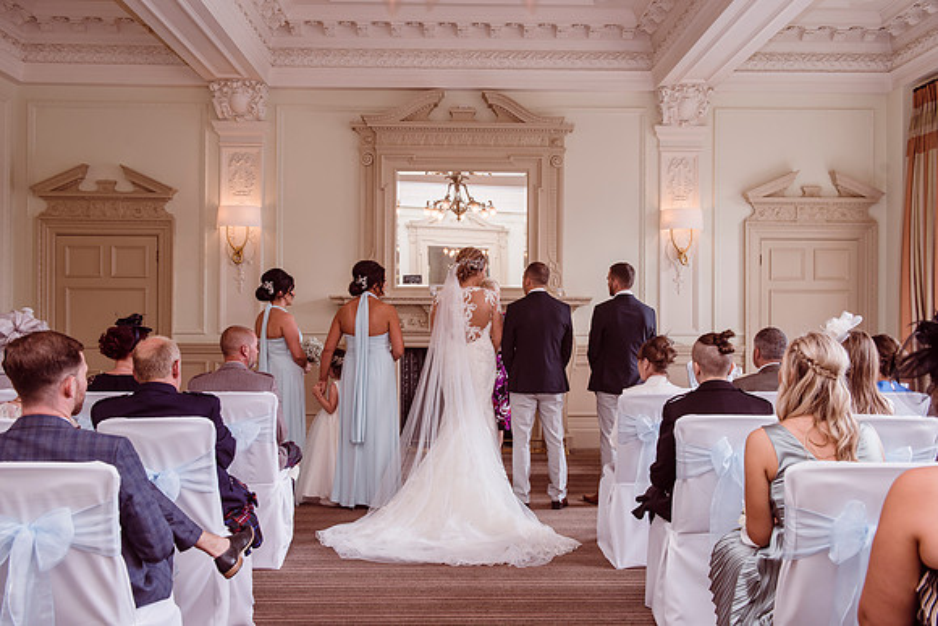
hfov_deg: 58.7
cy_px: 313
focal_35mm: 32
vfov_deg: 41.1
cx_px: 469
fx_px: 834
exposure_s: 1/60
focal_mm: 32
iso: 320
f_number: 5.6
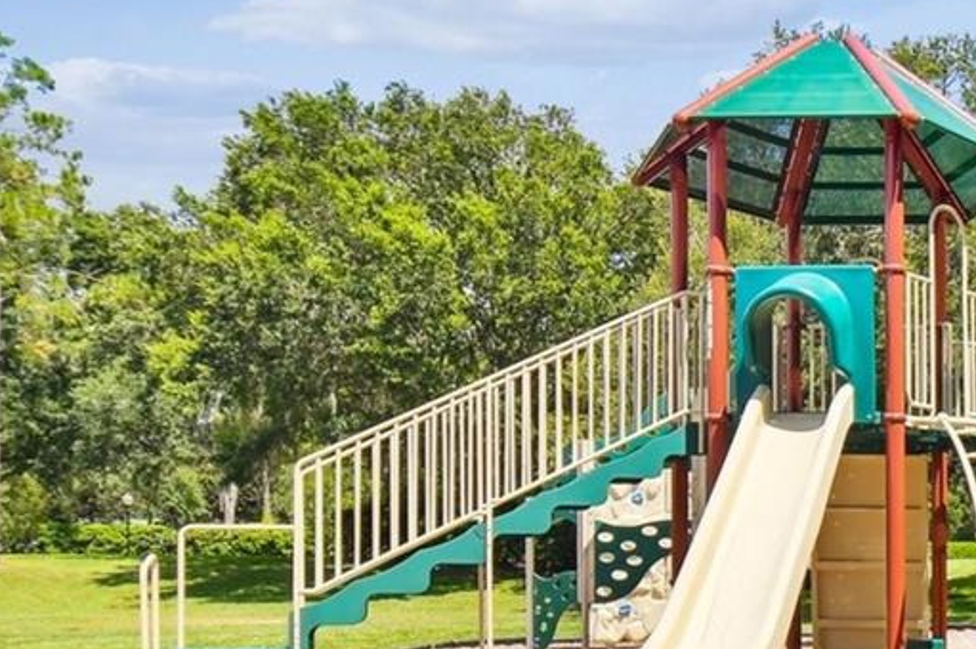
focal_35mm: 47
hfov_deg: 35.4
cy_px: 569
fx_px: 1273
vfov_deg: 27.7
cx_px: 1094
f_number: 5
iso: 100
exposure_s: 1/400
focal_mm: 10
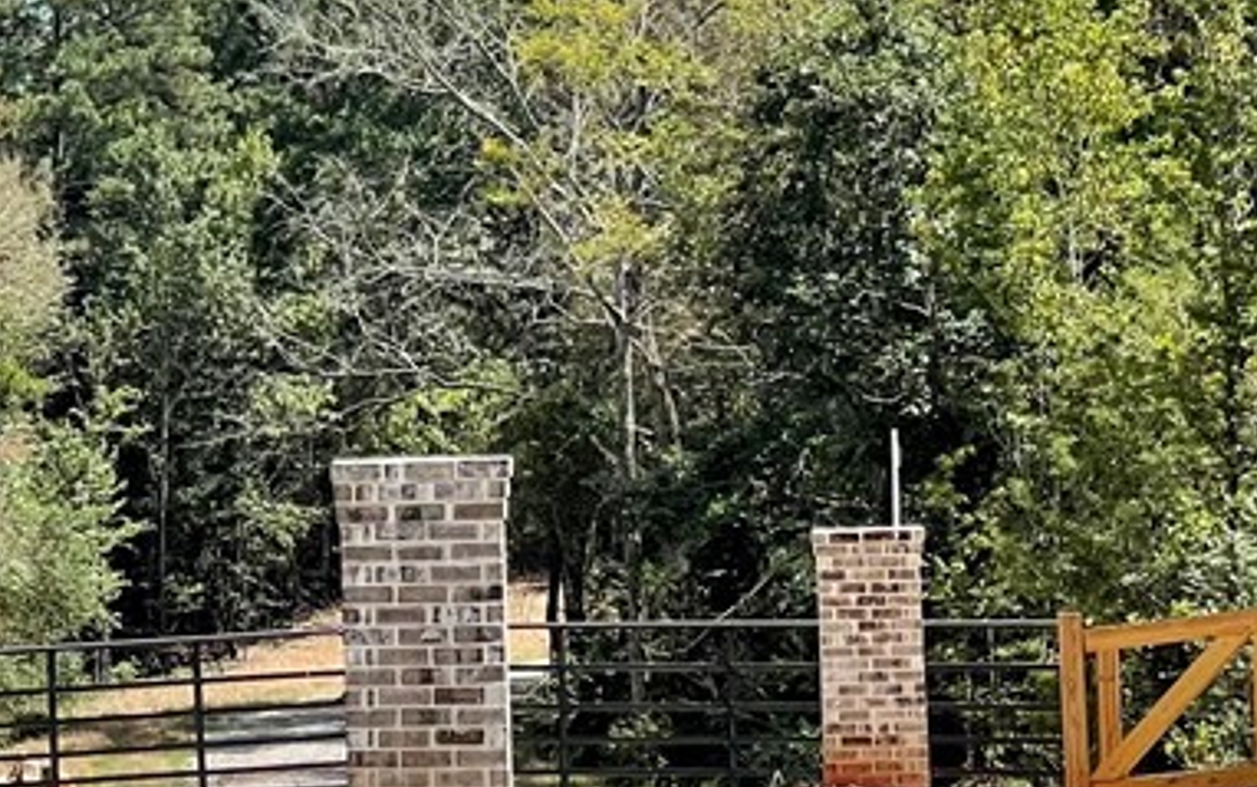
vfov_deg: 7.2
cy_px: 13
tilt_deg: +3.8
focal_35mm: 182
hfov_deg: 11.5
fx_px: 6237
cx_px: 362
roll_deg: +2.2
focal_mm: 7.5
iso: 20
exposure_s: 1/1206
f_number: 2.2
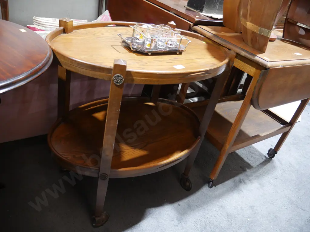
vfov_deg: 49.8
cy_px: 116
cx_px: 155
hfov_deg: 63.4
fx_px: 251
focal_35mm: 28
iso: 1250
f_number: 3.5
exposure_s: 1/60
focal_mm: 14
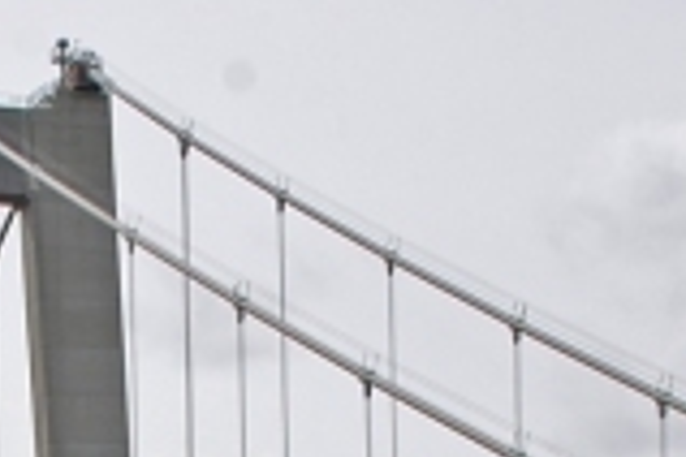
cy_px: 1149
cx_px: -104
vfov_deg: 6.6
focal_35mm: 196
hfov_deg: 10.3
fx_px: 3735
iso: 100
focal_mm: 26
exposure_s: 1/100
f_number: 11
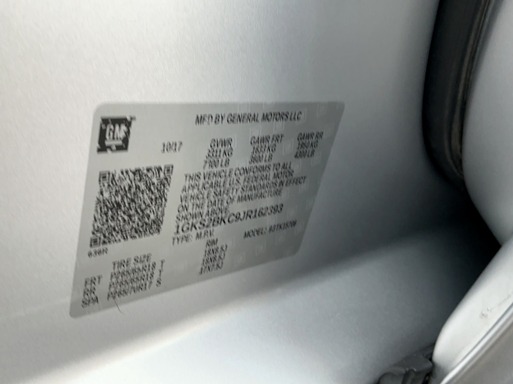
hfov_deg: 60.0
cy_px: 192
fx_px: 445
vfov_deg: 46.8
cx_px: 256
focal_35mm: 30
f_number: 1.8
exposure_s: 1/60
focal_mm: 3
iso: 25
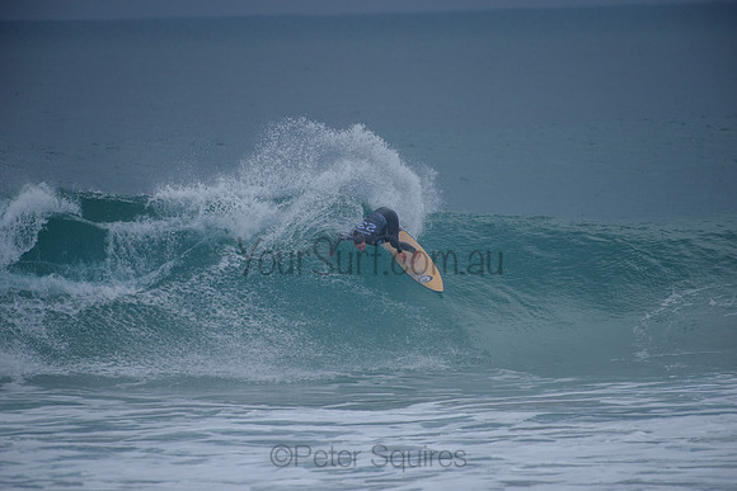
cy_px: 246
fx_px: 10238
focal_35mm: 500
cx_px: 368
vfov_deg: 2.8
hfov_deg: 4.1
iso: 280
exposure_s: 1/2000
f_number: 5.6
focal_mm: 500
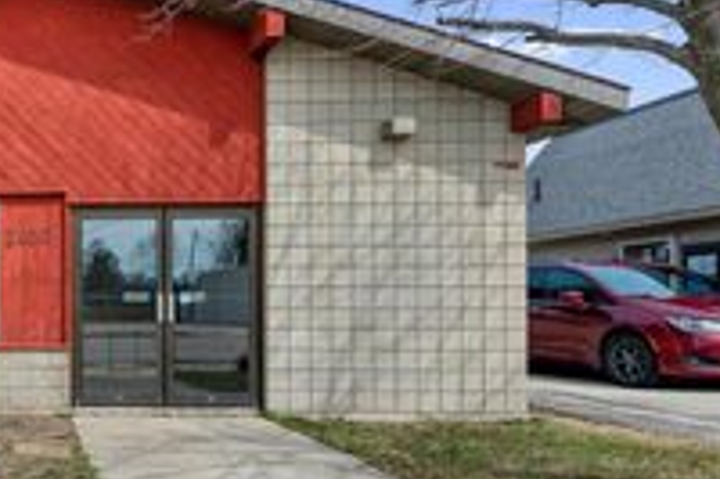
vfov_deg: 37.8
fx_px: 699
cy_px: 214
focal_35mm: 35
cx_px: -14
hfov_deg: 45.2
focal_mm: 14
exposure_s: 1/500
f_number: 8
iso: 200
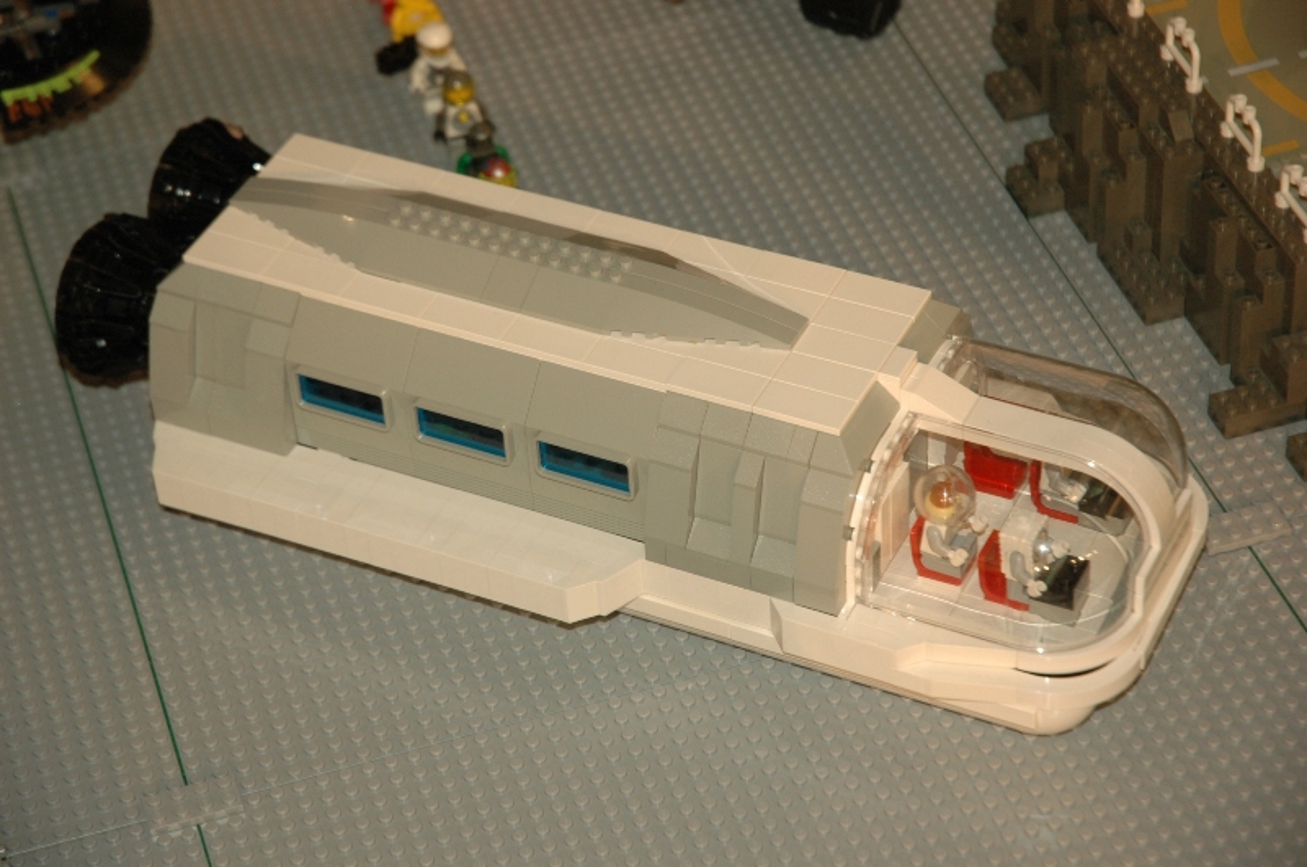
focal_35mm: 105
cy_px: 434
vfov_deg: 13.0
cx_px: 654
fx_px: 3807
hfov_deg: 19.5
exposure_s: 1/60
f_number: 4.5
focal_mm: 70
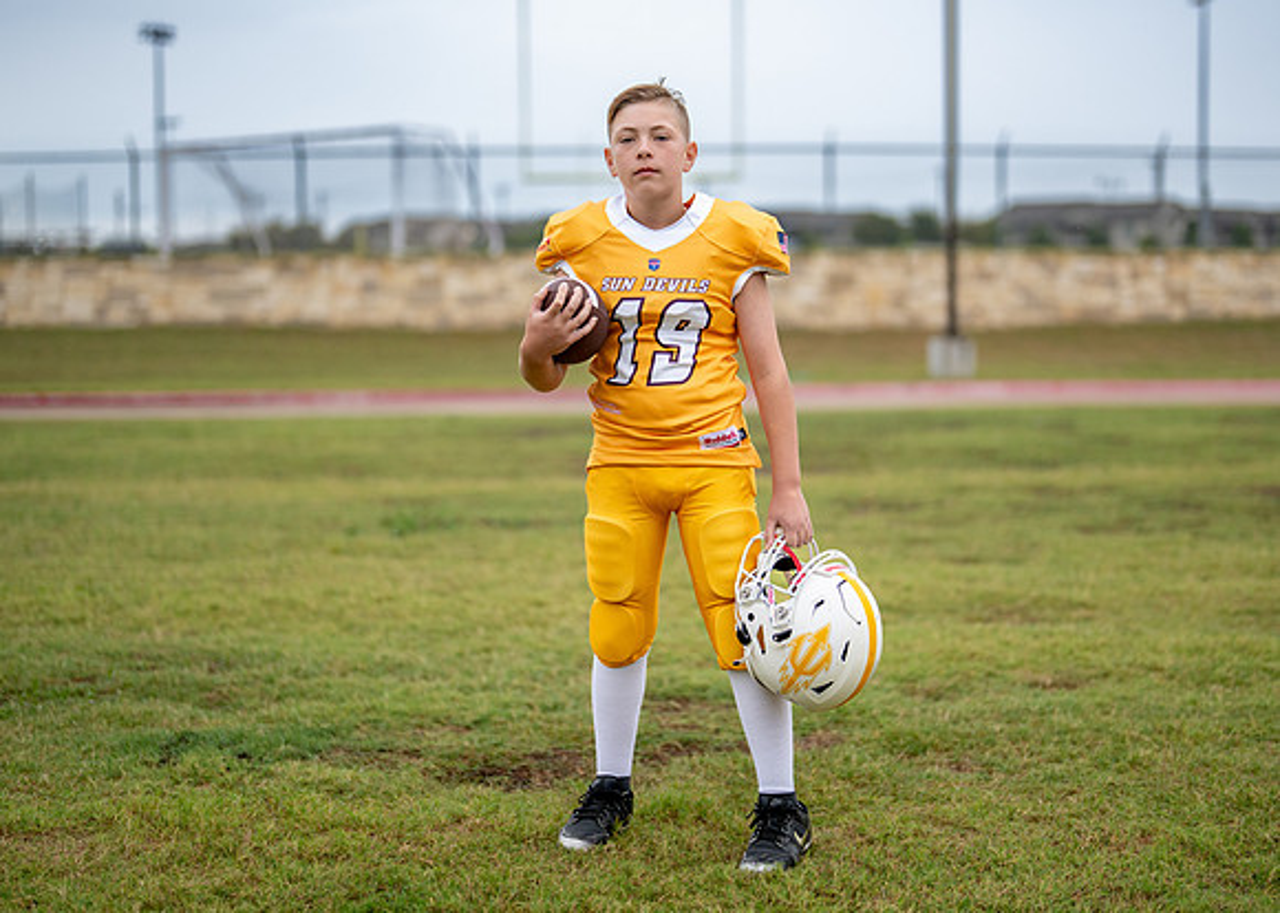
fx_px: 2276
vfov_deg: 22.7
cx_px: 686
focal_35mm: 63
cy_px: 401
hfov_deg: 31.4
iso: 320
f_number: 1.2
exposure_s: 1/1600
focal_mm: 50
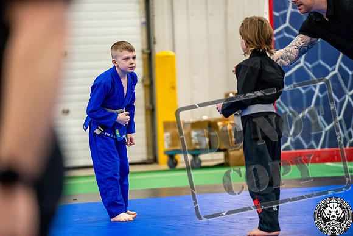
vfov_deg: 6.9
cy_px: 118
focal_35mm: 200
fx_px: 1961
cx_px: 176
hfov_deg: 10.3
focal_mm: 200
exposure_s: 1/500
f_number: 2.8
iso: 5000
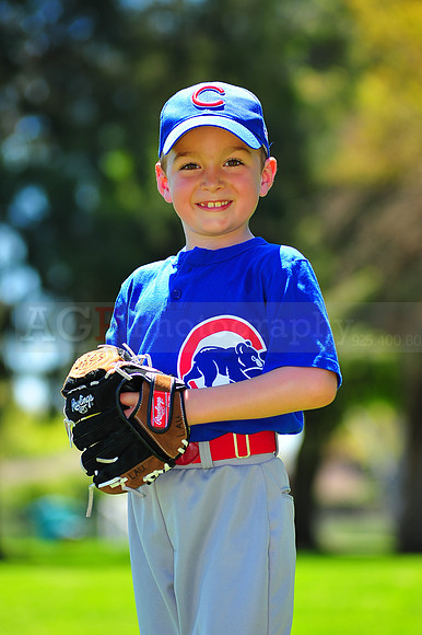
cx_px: 211
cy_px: 318
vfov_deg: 11.4
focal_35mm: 180
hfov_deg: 7.6
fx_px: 3169
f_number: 5
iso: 200
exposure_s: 1/400
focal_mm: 180
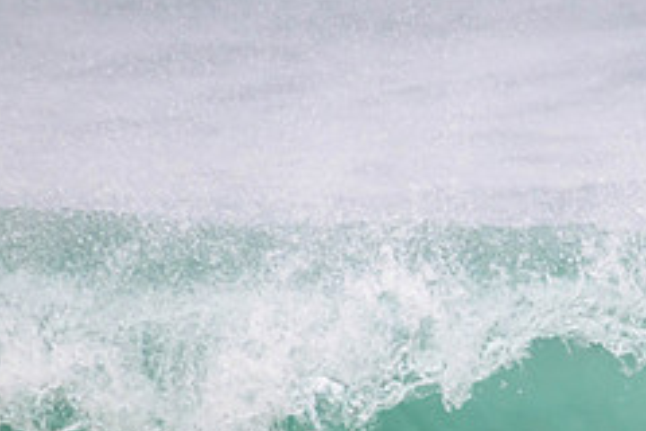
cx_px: 738
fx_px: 34648
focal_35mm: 1931
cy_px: 473
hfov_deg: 1.1
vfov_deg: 0.7
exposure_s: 1/2000
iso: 1400
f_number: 11
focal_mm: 800
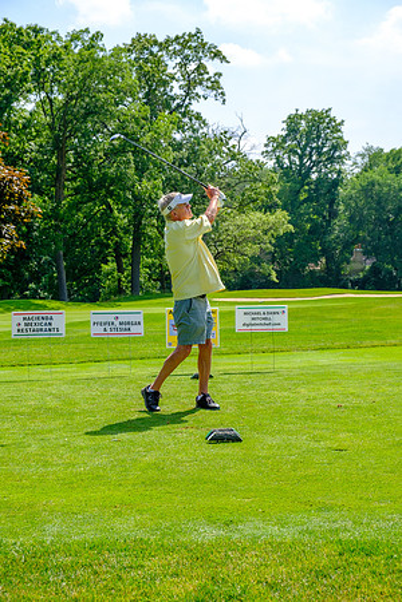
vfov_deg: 31.4
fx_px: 1072
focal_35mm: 64
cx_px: 201
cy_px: 301
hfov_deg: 21.2
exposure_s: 1/320
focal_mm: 42.5
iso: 200
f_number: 6.4
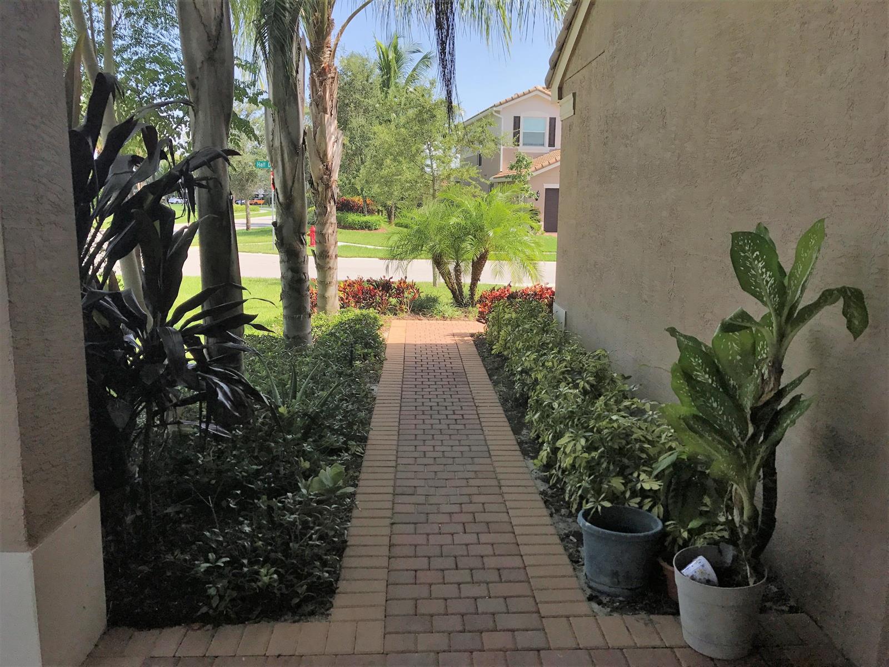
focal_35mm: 28
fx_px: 719
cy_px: 334
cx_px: 444
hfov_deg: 63.4
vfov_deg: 49.7
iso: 20
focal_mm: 3.99
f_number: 1.8
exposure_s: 1/1330
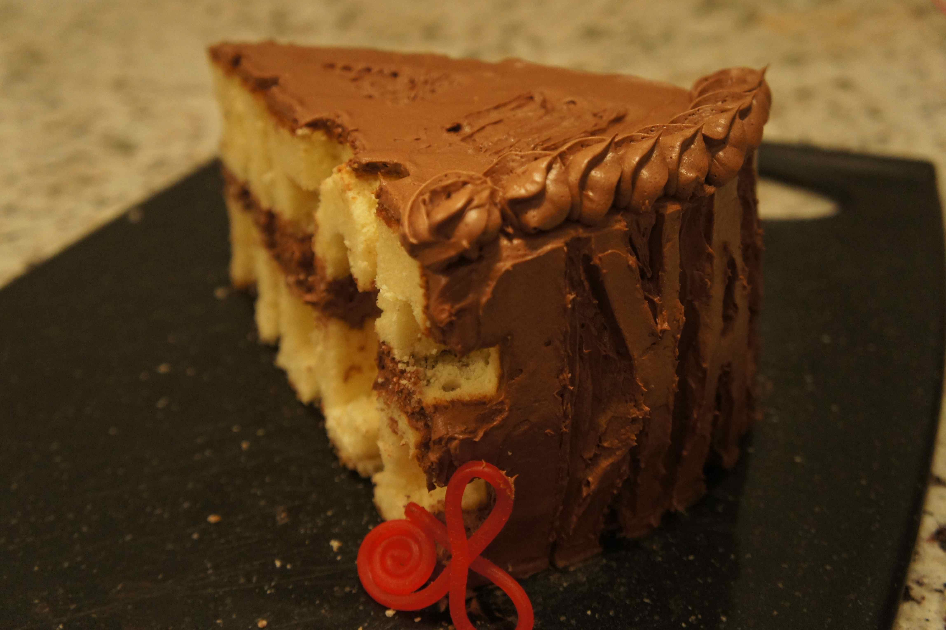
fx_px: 1142
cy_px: 315
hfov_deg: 45.0
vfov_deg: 30.8
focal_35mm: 44
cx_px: 473
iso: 1600
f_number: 4
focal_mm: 29
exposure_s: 1/30
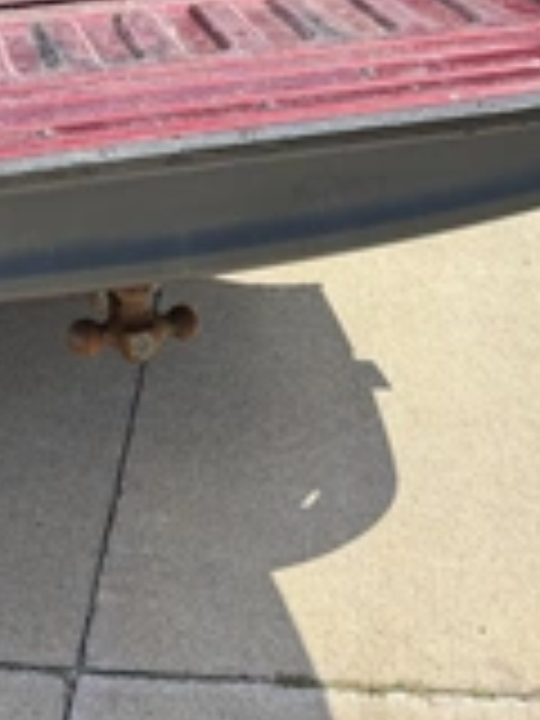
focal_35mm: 60
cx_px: 45
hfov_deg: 23.7
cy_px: -76
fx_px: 1248
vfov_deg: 29.0
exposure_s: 1/2169
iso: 100
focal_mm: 6.76
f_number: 1.78
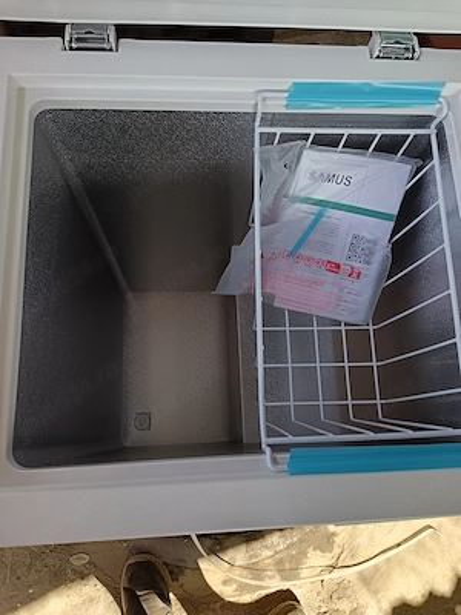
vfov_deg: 65.3
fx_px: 479
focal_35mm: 27
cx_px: 230
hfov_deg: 51.4
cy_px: 308
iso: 526
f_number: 1.9
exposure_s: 1/100
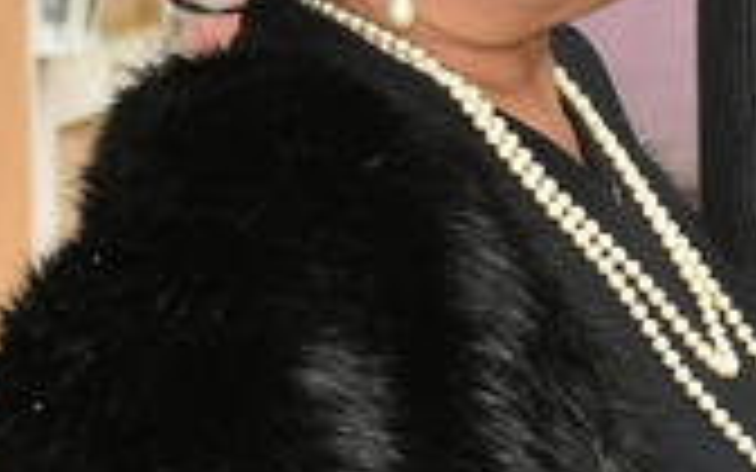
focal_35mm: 384
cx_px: 1192
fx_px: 7908
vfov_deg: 3.4
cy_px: 281
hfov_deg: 5.4
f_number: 6.3
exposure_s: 1/250
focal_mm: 45
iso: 400
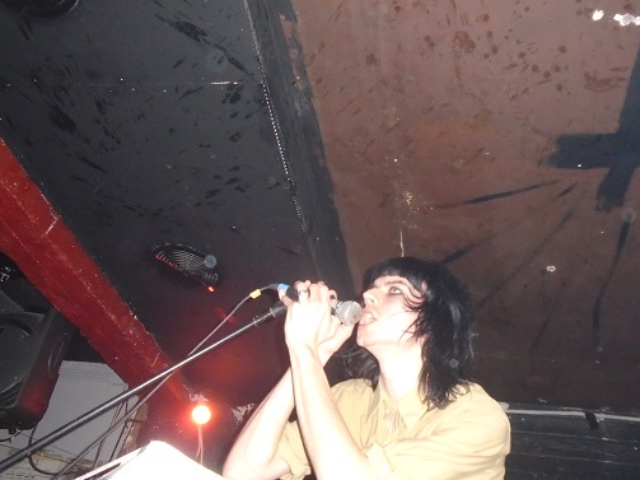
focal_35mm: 31
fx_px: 573
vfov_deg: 45.4
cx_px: 369
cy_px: 239
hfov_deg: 58.1
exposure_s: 1/30
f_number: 3.2
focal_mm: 4.6
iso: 500
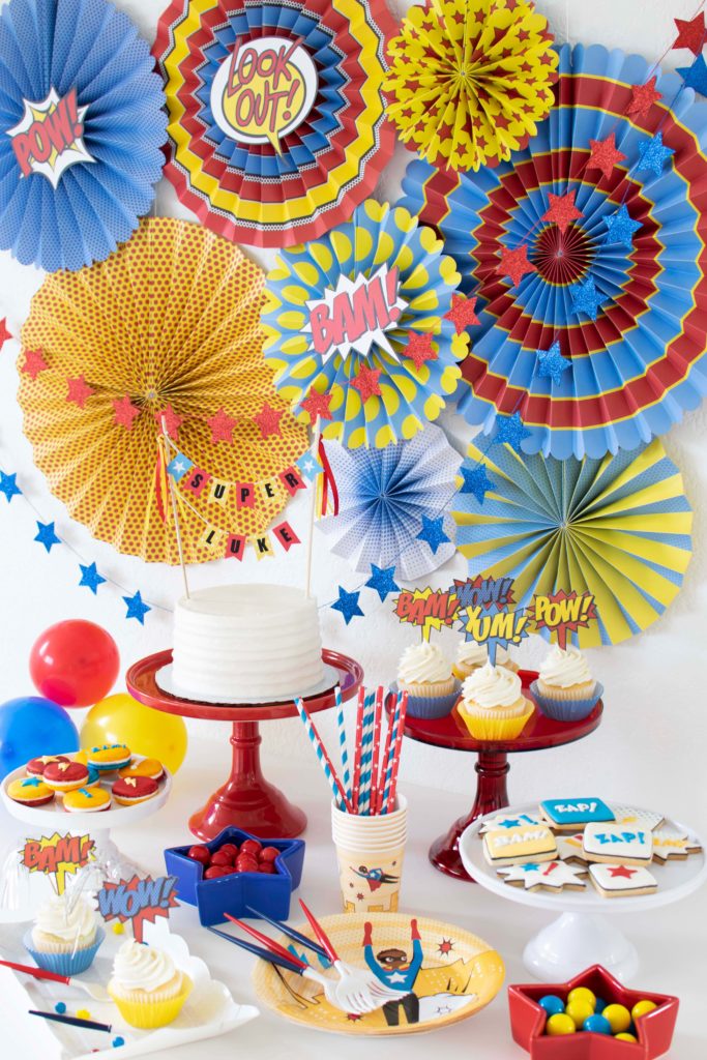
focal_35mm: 52
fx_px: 1546
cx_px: 354
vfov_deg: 37.8
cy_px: 530
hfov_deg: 25.8
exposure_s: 1/30
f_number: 4
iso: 200
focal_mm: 35
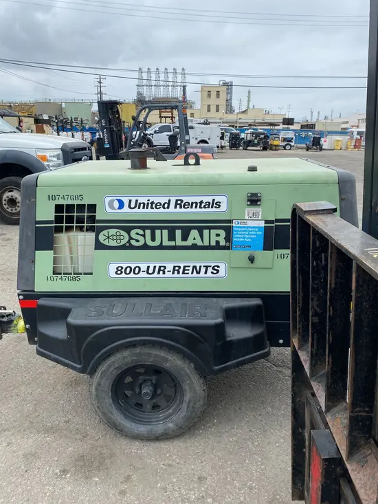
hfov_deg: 53.1
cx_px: 189
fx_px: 378
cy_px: 252
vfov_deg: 67.3
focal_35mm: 26
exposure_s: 1/2141
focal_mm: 4.25
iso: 32
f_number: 1.8
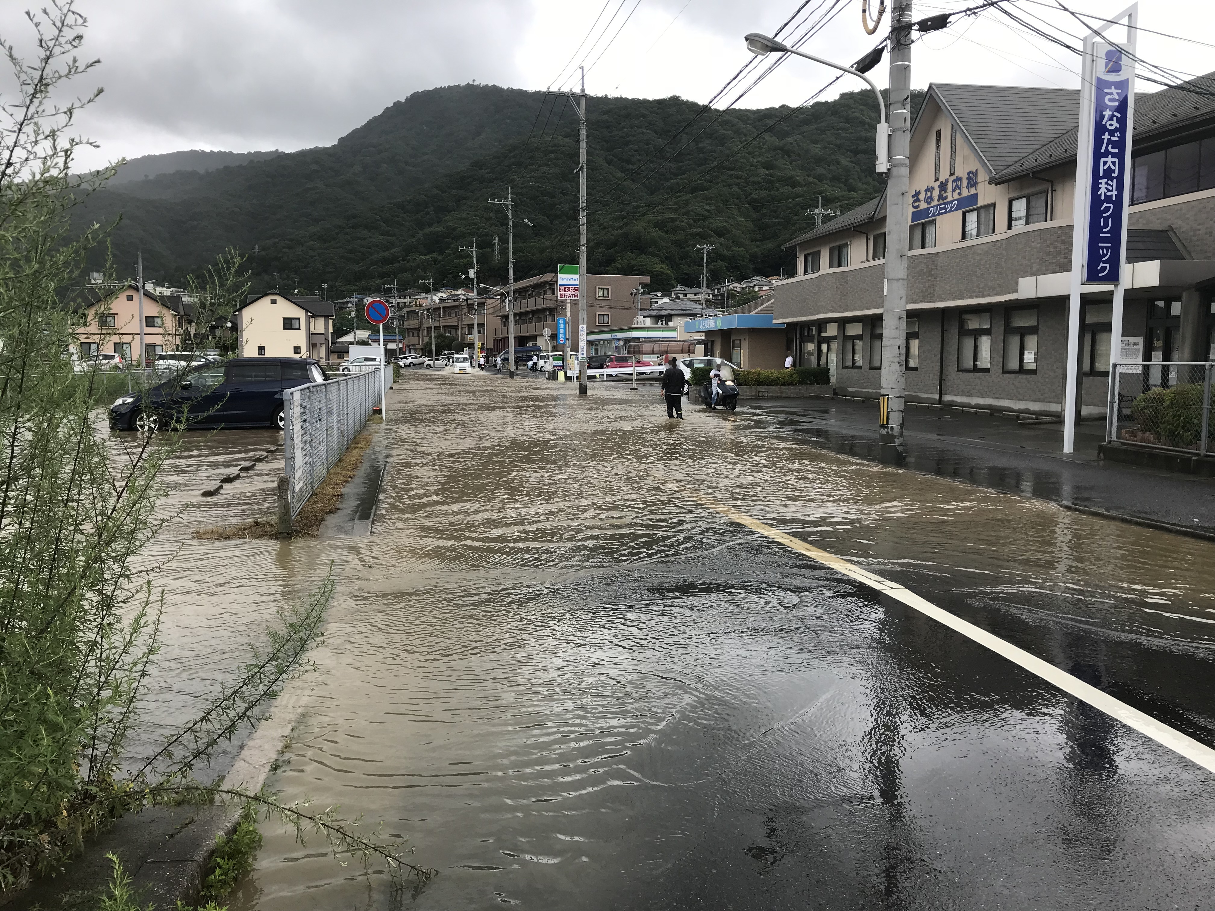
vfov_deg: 49.7
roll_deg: -0.2
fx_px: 983
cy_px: 456
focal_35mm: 28
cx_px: 608
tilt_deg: -4.8
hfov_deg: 63.4
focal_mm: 3.99
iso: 20
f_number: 1.8
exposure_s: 1/584
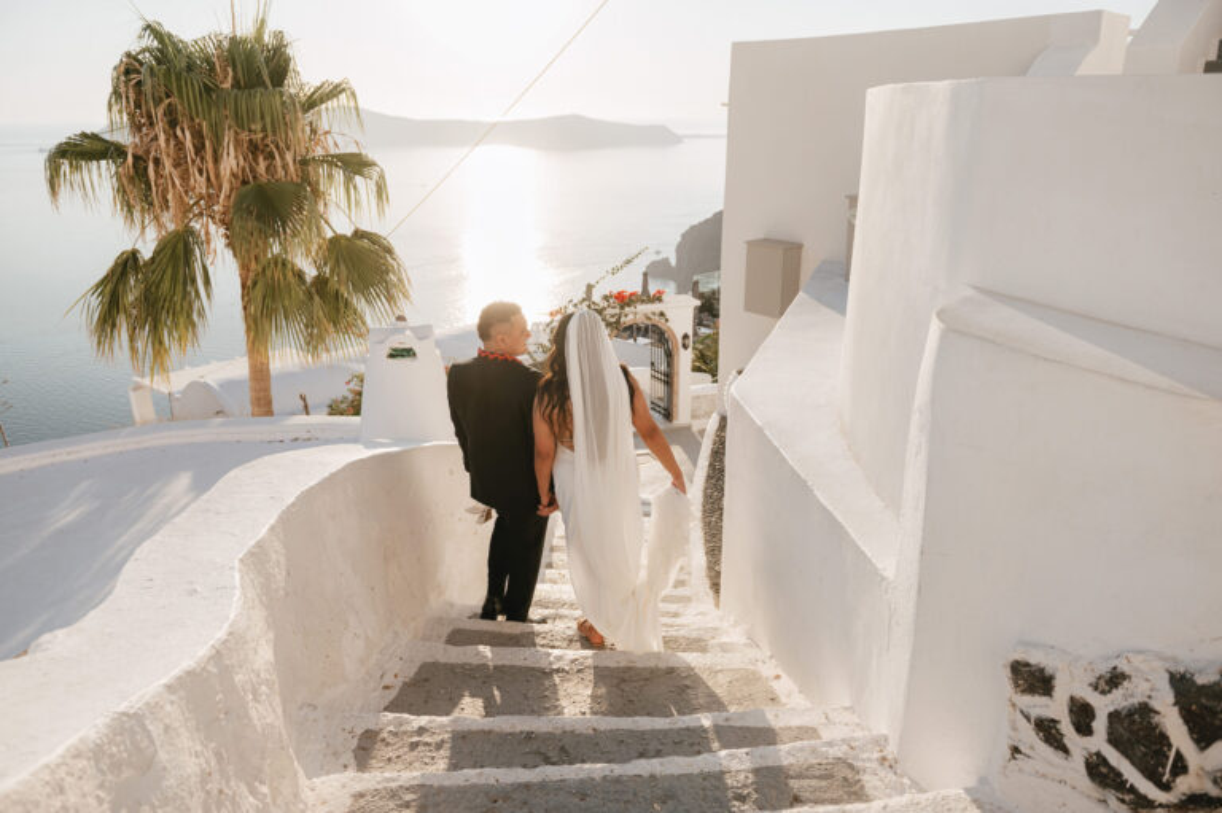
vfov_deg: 53.1
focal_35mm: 24
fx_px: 814
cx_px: 611
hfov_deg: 73.8
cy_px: 406
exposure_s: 1/1000
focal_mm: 24
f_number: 4
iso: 100
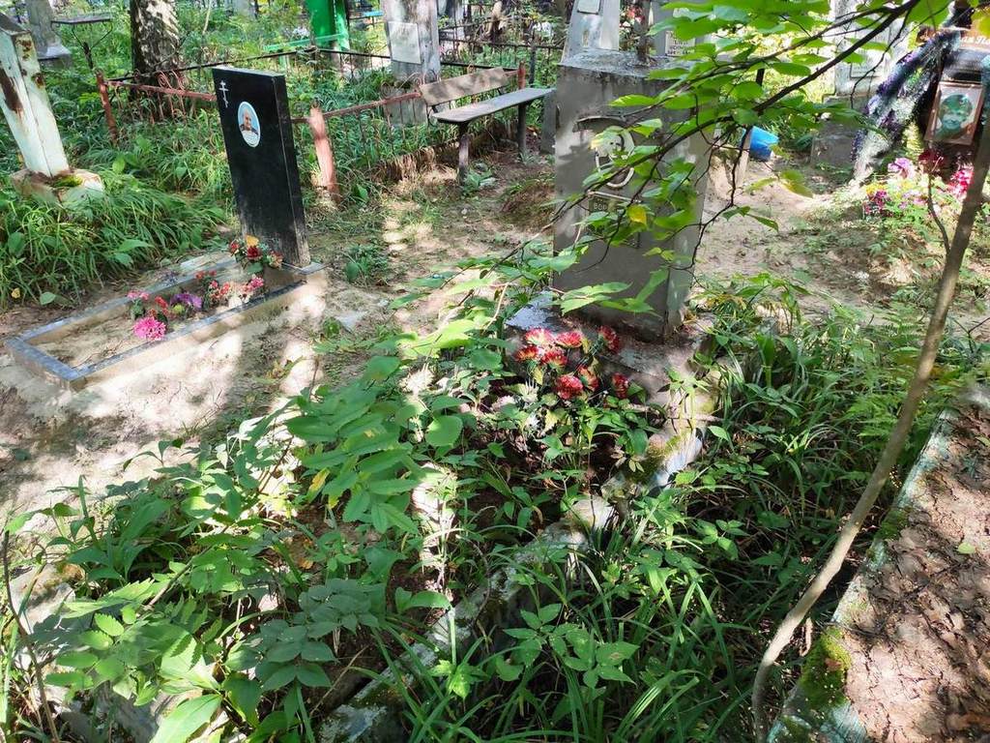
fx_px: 744
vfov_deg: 53.1
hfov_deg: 67.3
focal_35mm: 26
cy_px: 372
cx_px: 495
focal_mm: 4.77
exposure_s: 1/120
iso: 200
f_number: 1.75
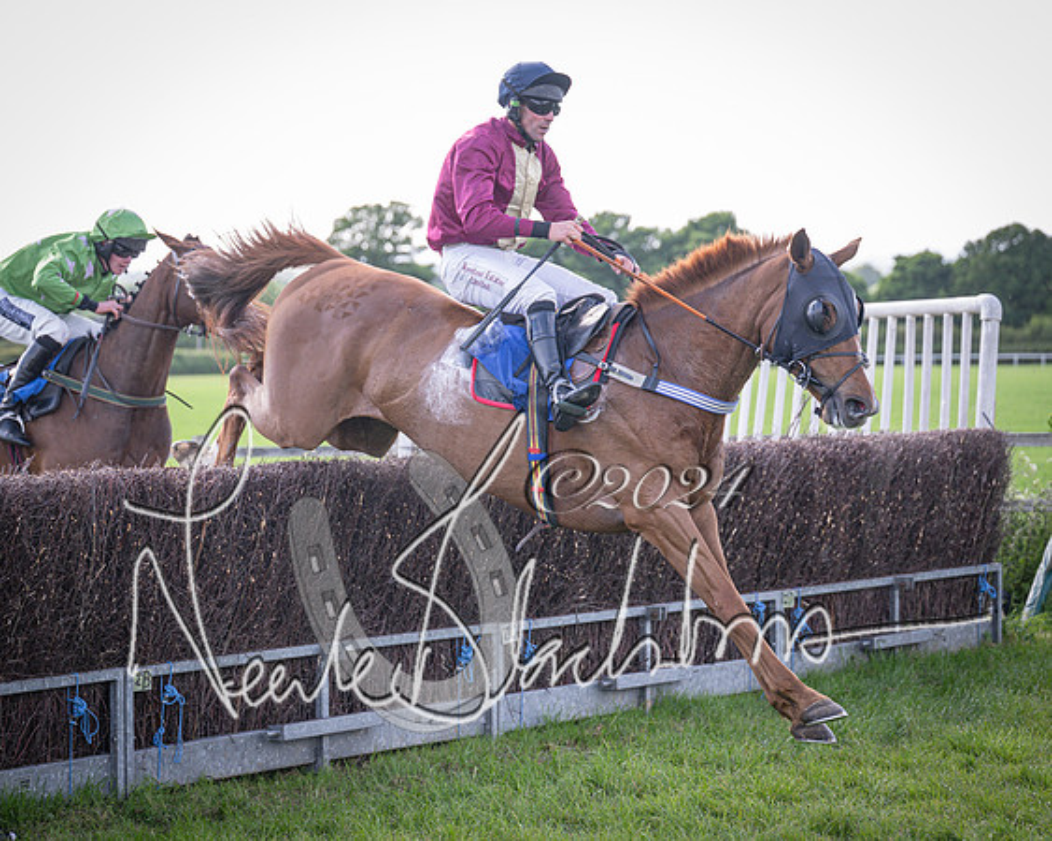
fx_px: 3003
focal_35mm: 96
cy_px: 451
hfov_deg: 19.8
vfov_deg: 15.9
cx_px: 412
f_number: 2.8
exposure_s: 1/1600
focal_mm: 70
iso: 640
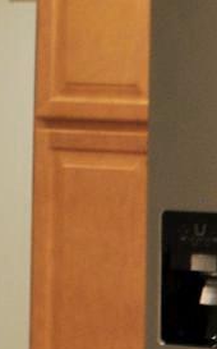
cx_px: 525
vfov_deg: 10.1
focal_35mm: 207
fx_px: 1964
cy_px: 240
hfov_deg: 6.1
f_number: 3.8
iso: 400
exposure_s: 1/20
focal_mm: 18
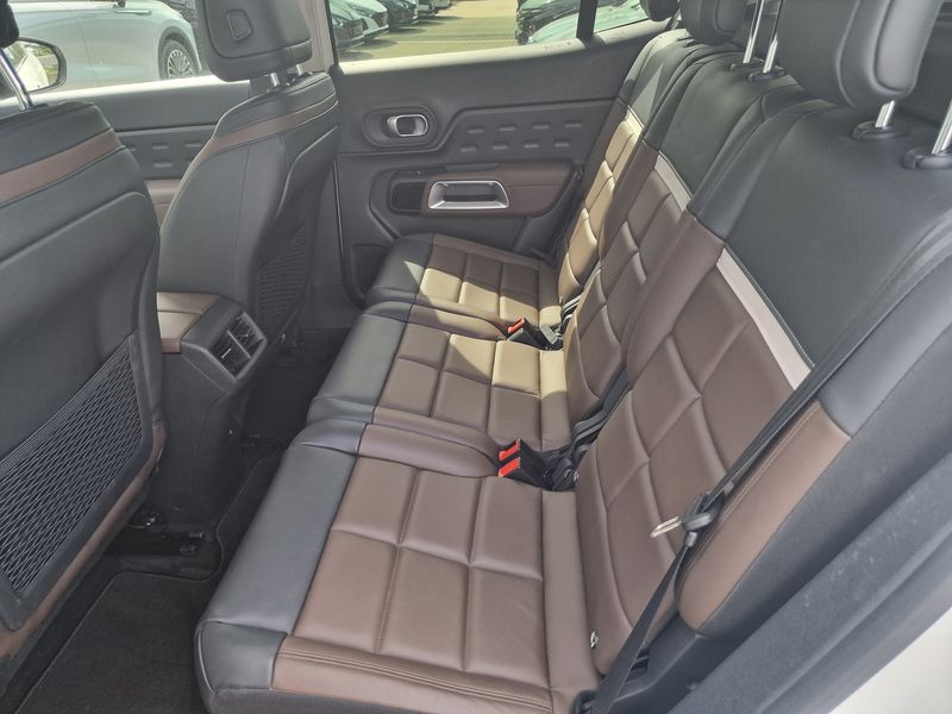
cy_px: 357
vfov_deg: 58.9
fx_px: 633
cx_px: 476
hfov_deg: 73.9
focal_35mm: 23
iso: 100
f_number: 1.8
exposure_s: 1/180
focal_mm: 6.4
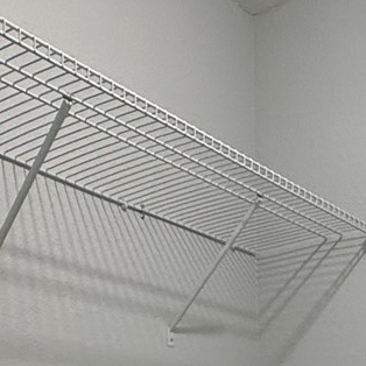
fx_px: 754
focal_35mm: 63
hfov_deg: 26.7
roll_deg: +1.6
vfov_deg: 22.9
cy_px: 528
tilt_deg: -3.5
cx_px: 304
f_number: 2.2
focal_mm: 2.22
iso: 400
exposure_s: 1/120
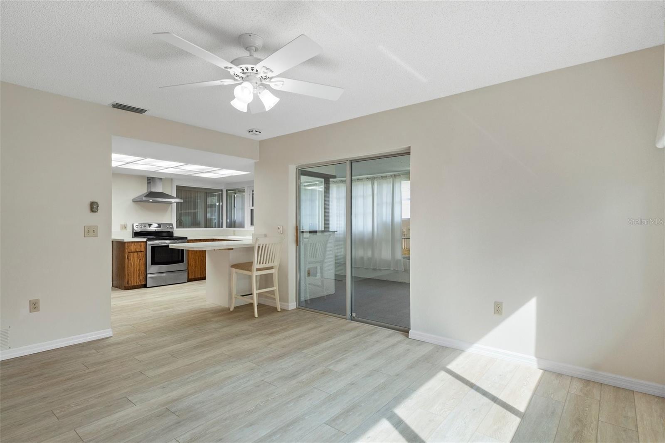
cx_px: 332
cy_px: 222
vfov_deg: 67.4
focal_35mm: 18
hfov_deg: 90.0
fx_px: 332
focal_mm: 12
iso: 320
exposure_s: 1/6
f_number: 8
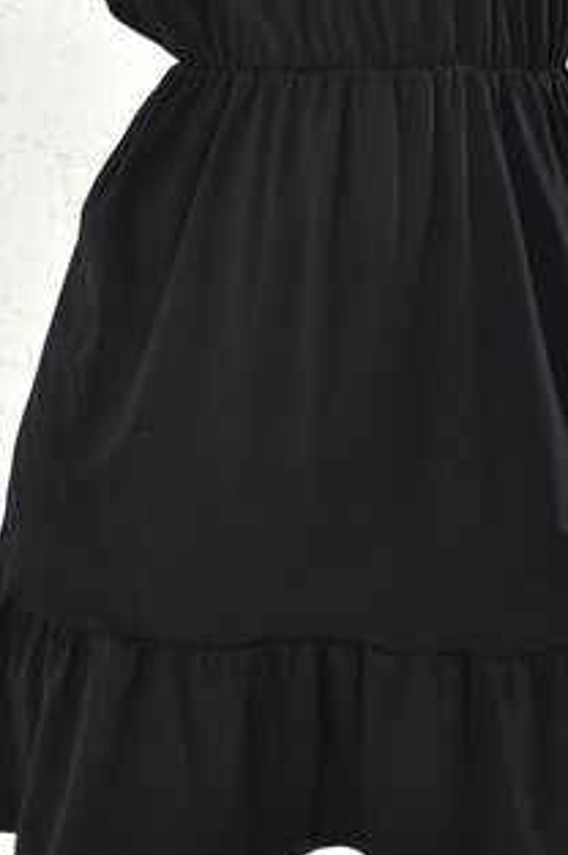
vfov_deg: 23.1
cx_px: 355
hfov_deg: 16.2
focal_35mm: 84
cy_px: -25
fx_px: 1992
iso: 100
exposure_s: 1/160
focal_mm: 35
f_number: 7.1
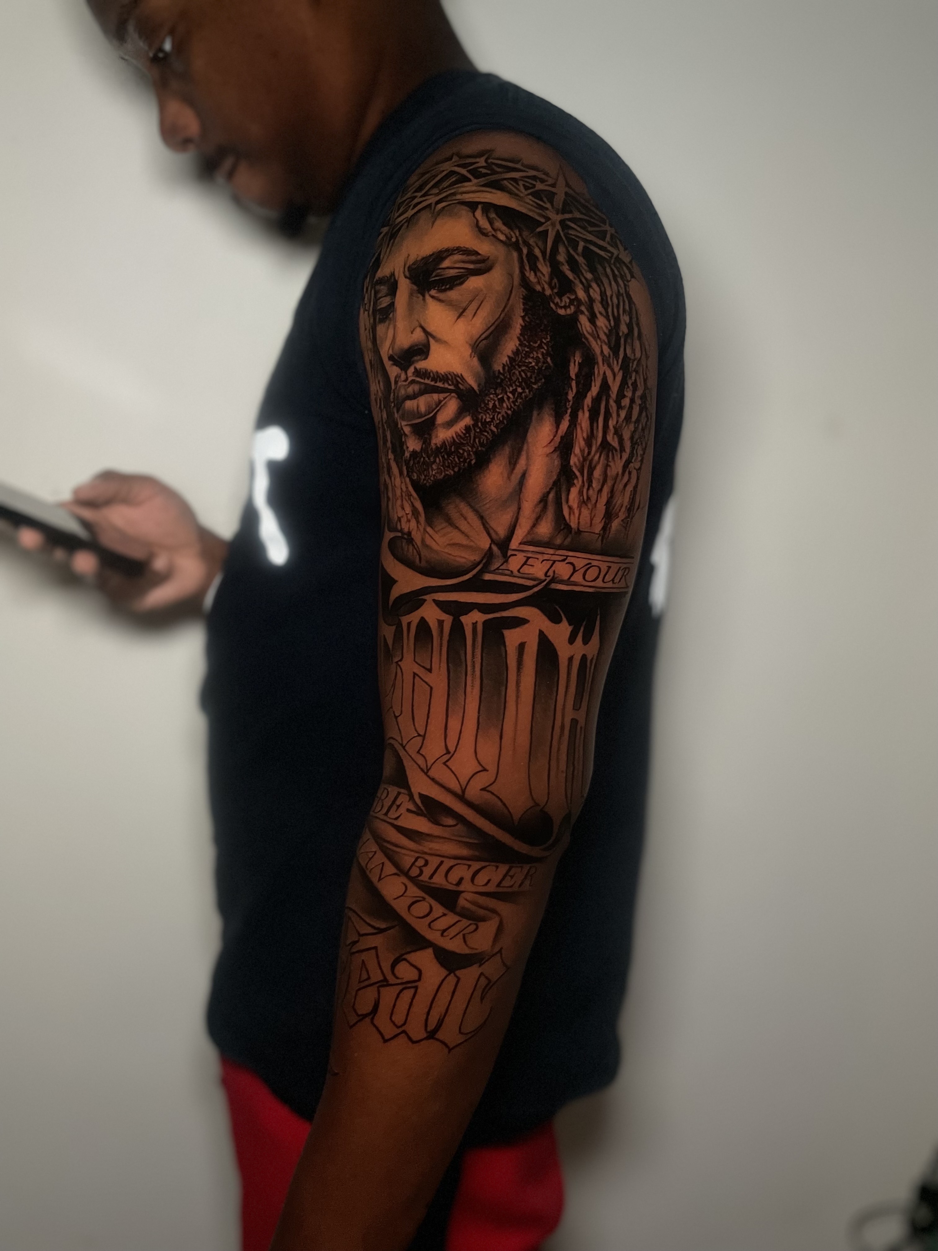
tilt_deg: -12.3
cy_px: 626
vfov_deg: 67.3
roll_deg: -0.1
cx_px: 469
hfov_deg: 53.1
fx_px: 939
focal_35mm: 26
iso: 640
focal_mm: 4.2
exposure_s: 1/30
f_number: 1.6
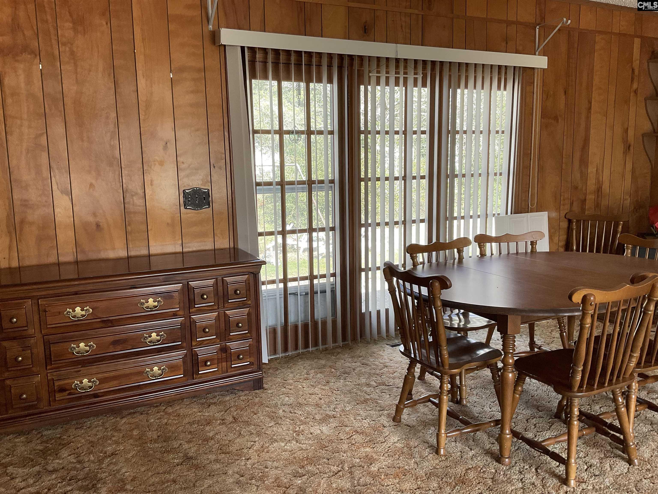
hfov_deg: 61.7
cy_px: 247
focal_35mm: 29
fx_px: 551
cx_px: 329
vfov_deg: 48.2
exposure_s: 1/122
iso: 50
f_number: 1.8
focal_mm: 3
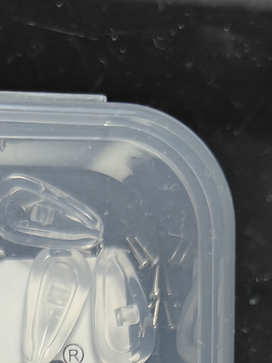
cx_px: 19
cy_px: 651
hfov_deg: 16.0
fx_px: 953
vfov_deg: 17.5
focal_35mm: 91
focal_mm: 5.59
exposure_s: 1/33
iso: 640
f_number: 1.8
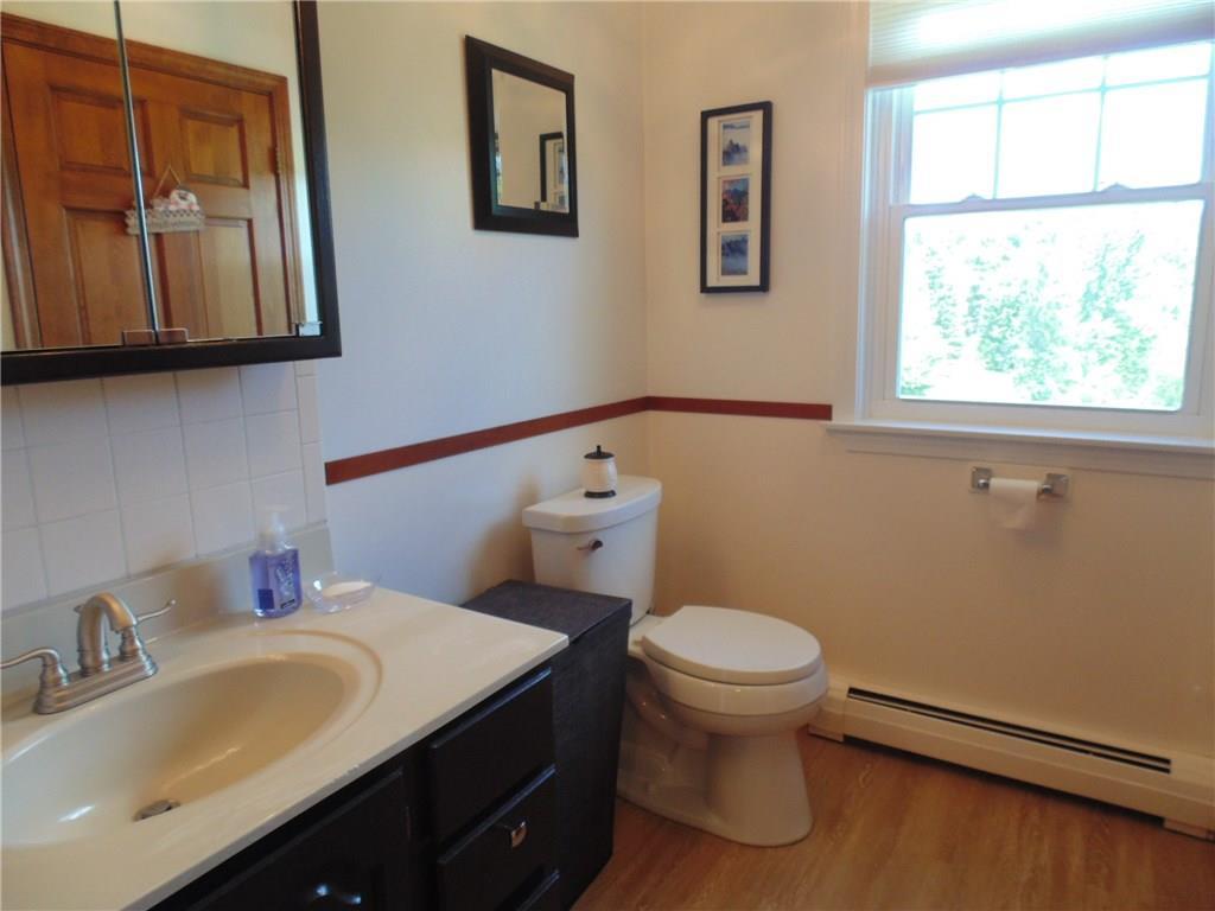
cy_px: 456
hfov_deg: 76.4
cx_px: 608
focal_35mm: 22
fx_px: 772
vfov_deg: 61.1
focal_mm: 4
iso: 160
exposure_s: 1/40
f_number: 3.1
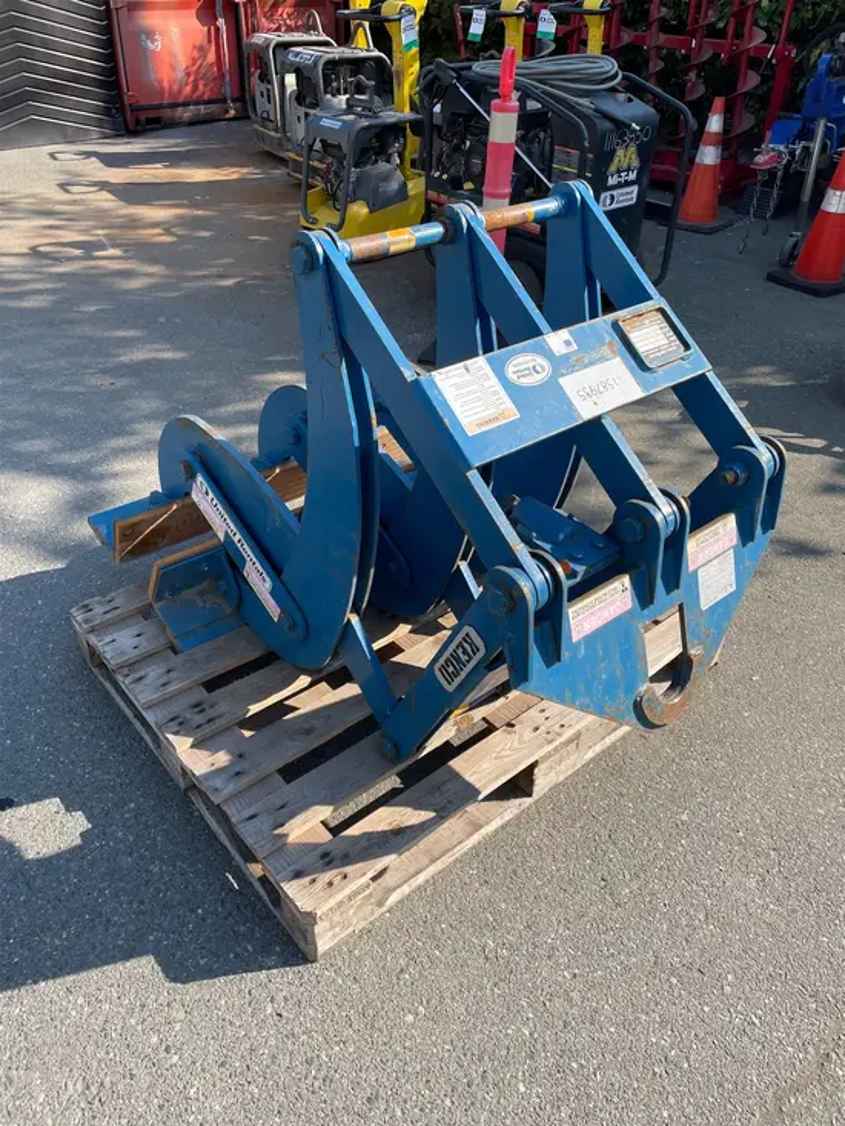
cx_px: 422
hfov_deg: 53.1
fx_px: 846
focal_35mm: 26
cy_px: 563
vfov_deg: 67.3
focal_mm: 4.2
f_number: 1.6
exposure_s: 1/1350
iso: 32
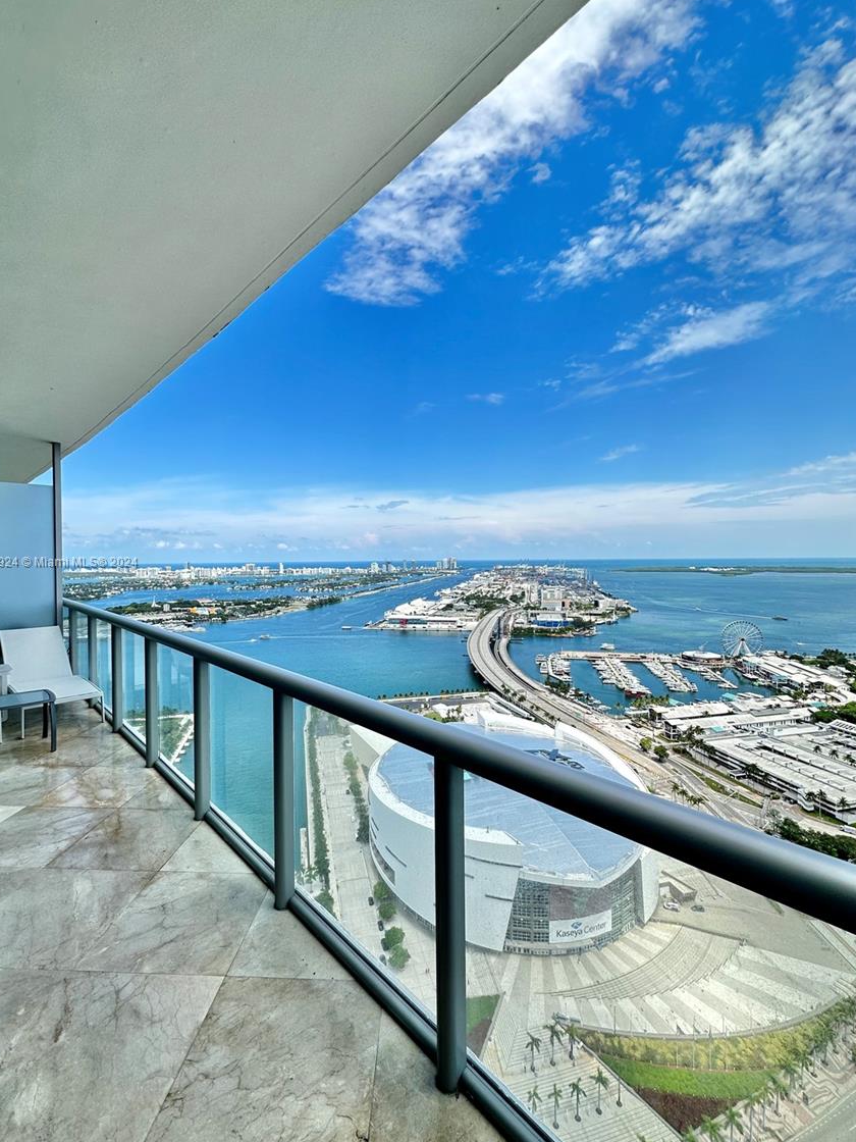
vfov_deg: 98.2
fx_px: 495
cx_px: 410
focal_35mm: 15
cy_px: 563
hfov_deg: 81.7
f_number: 2.2
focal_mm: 2.22
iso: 40
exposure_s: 1/629
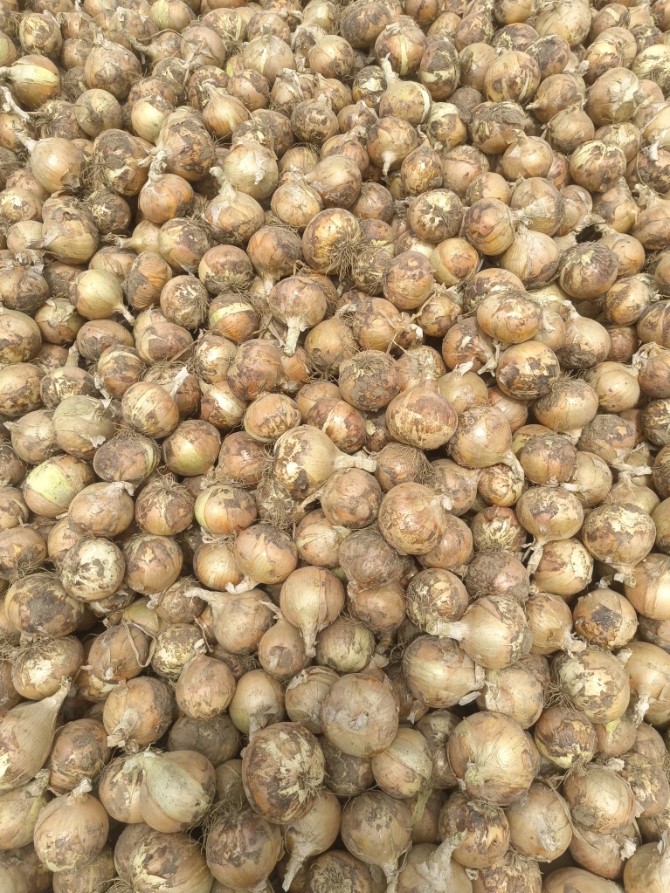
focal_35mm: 24
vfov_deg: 71.6
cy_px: 443
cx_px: 337
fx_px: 619
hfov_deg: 56.8
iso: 100
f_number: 1.88
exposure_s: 1/461
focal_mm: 5.59
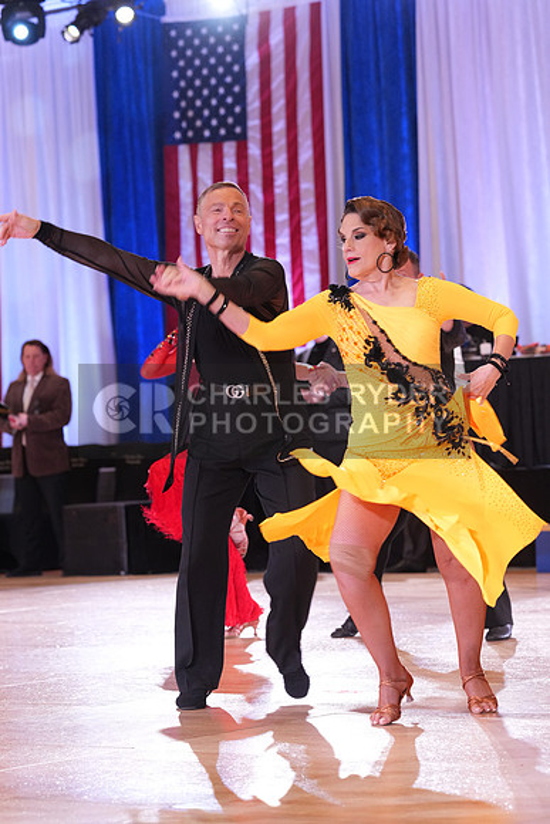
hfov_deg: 11.8
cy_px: 412
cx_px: 275
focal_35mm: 116
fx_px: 2657
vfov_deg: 17.6
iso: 2500
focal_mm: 116
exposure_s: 1/200
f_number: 4.5
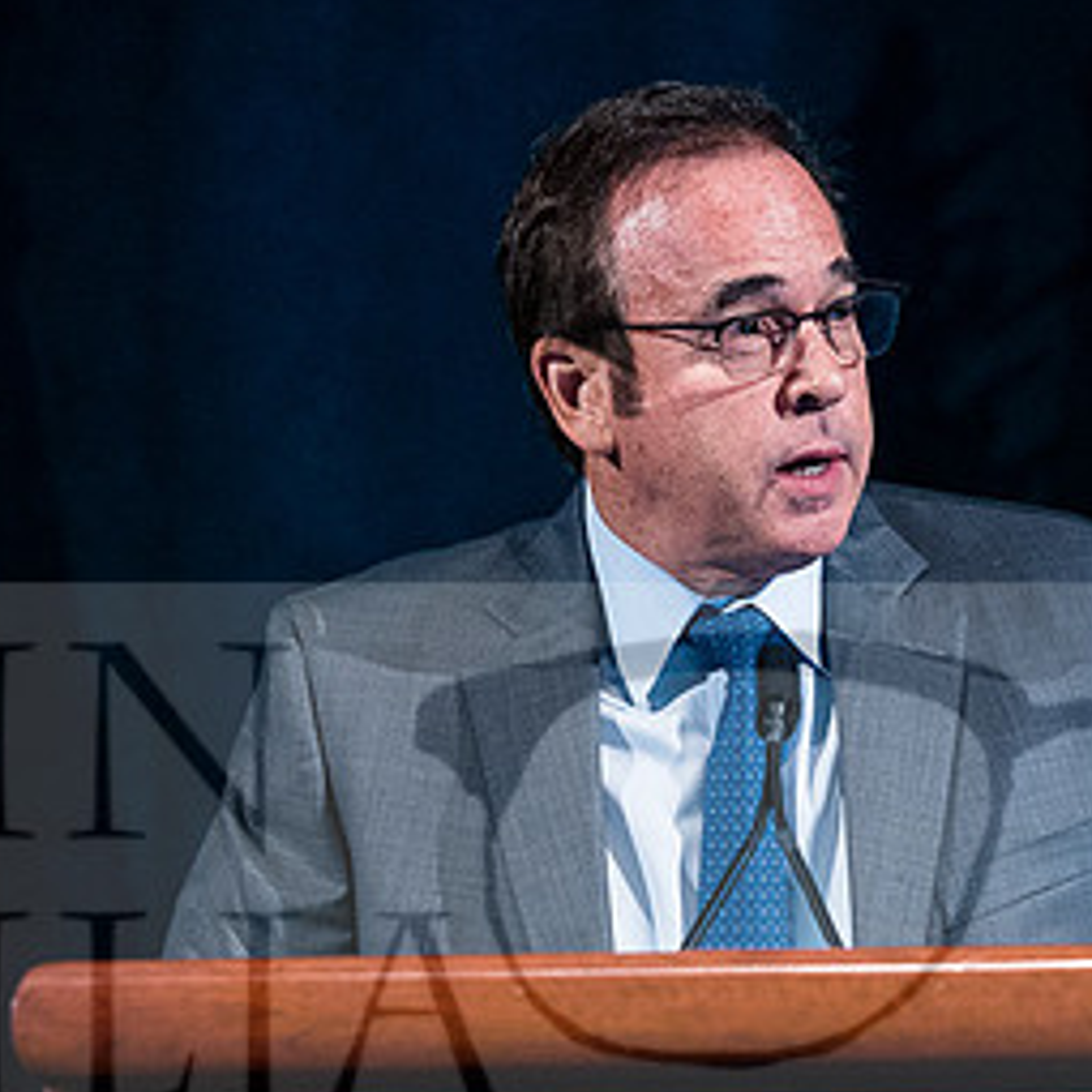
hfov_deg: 3.1
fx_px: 20165
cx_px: 634
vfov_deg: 3.1
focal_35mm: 565
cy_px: 773
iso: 3200
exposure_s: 1/125
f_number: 3.5
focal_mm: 195
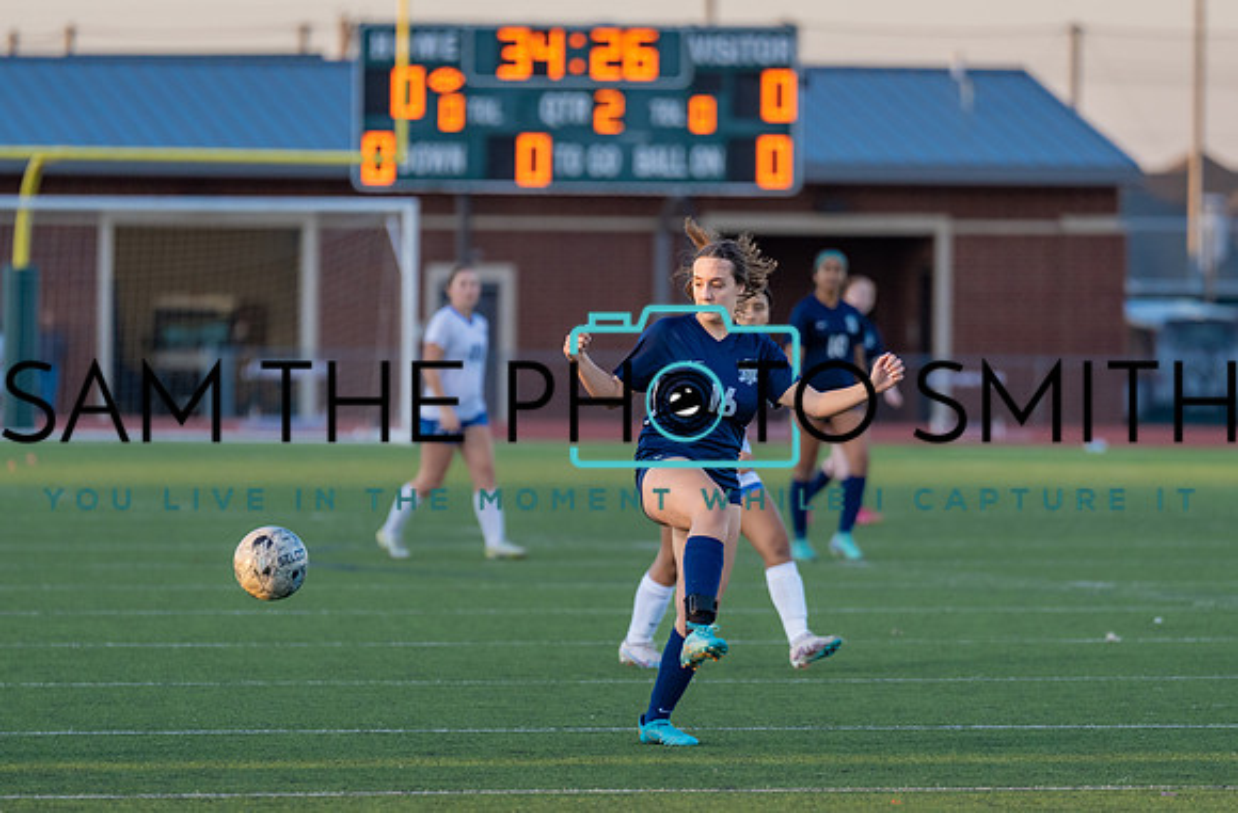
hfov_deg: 6.5
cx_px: 663
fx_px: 10904
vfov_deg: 4.3
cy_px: 417
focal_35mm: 319
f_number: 2.8
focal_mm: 200
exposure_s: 1/1250
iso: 500
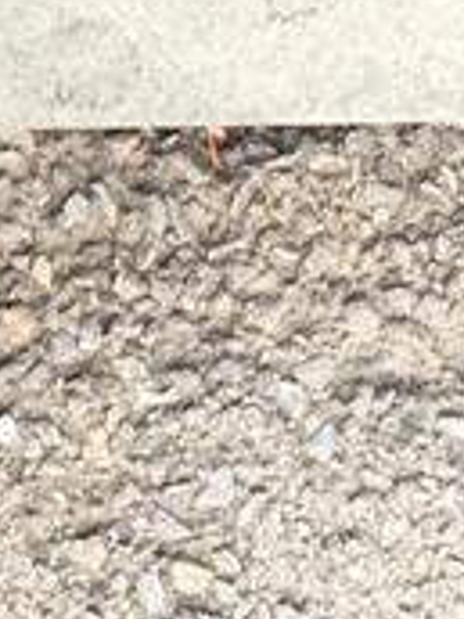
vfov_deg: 10.6
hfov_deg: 7.8
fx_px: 3217
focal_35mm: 180
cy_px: -318
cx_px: -529
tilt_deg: -84.6
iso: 25
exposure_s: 1/60
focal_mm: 4.15
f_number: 2.2
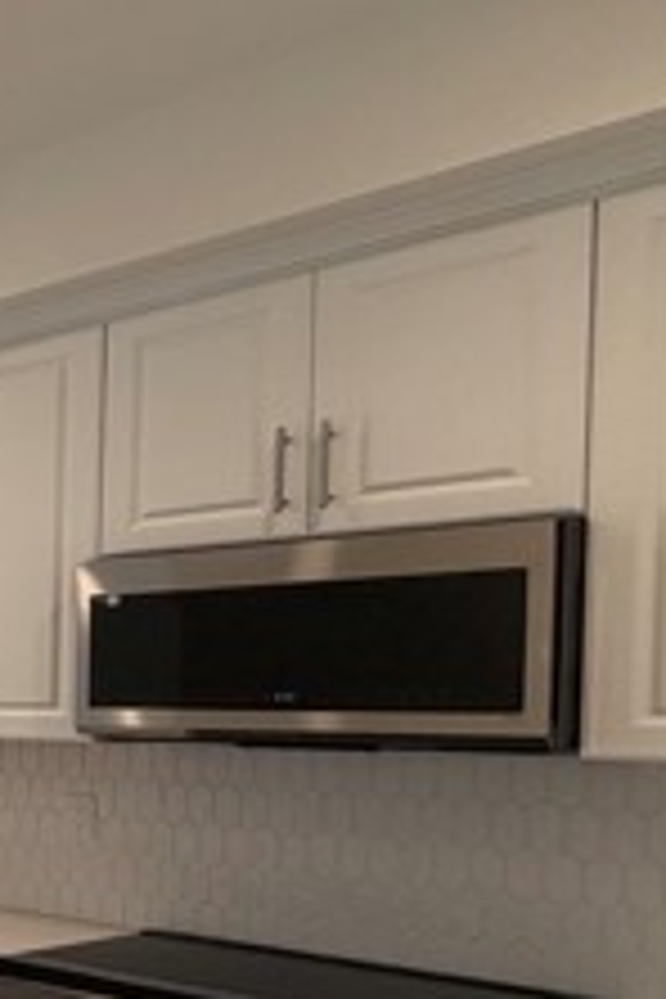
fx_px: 1165
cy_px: 720
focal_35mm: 42
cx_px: -752
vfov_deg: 45.2
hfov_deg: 17.8
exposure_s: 1/120
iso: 80
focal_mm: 2.22
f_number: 2.2
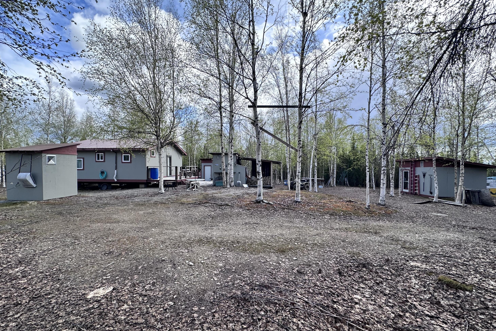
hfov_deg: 100.4
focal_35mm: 15
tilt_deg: -0.7
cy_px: 169
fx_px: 207
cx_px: 244
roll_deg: -0.3
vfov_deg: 77.3
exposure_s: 1/673
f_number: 2.2
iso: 40
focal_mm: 2.22
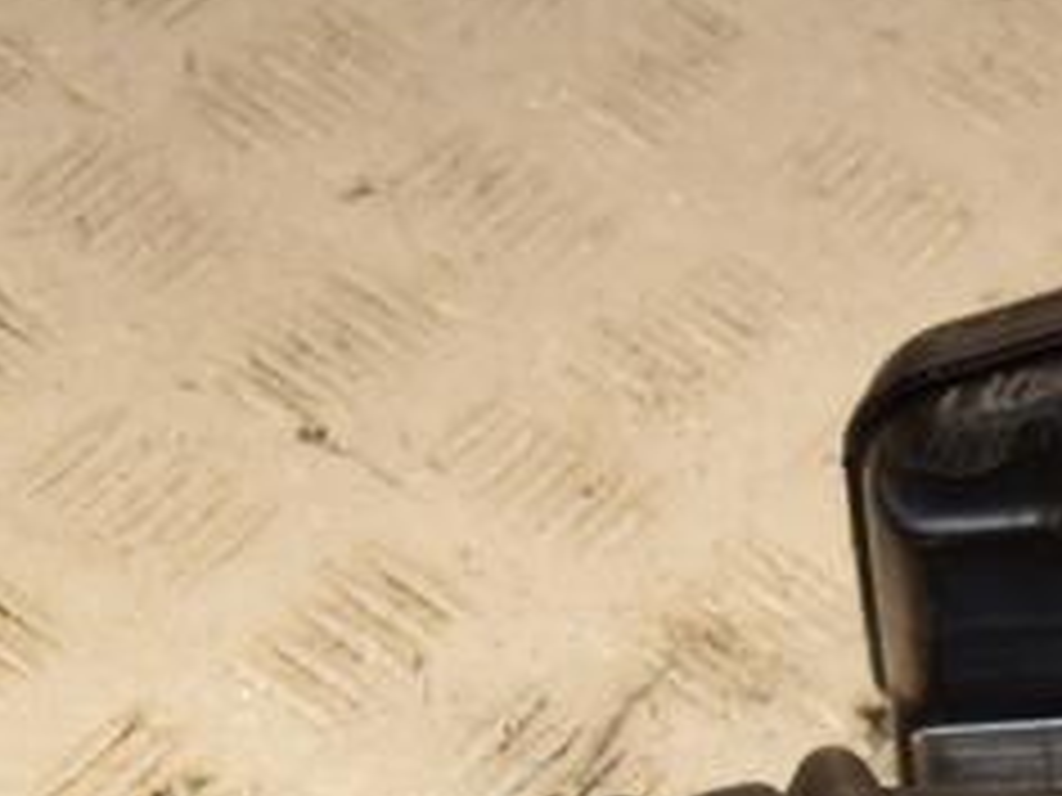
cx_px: 981
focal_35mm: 154
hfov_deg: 12.7
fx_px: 4725
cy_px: 863
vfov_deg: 9.5
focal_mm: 42
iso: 800
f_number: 5
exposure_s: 1/200
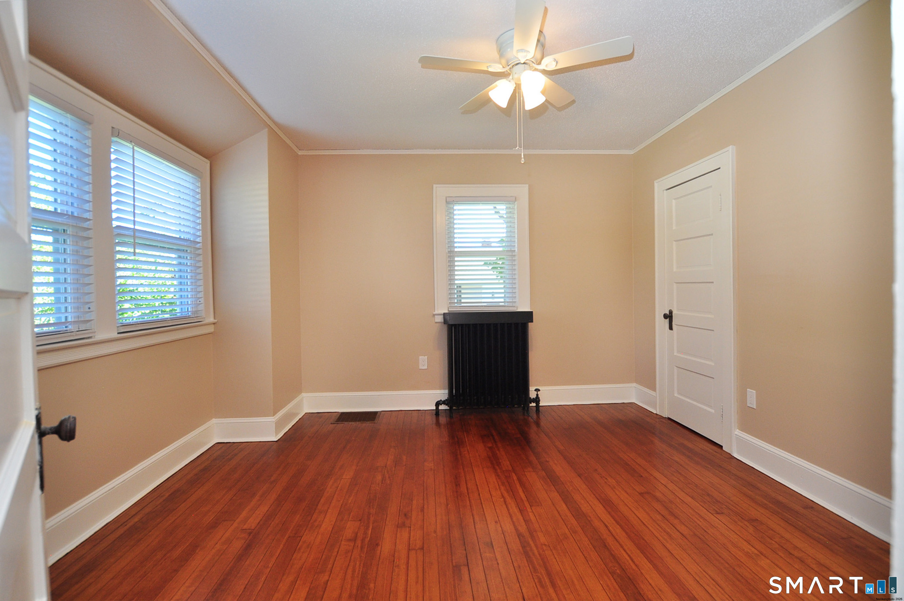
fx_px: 376
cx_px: 452
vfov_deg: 77.2
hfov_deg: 100.5
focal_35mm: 15
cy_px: 300
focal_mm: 10
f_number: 4
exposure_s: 1/100
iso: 500
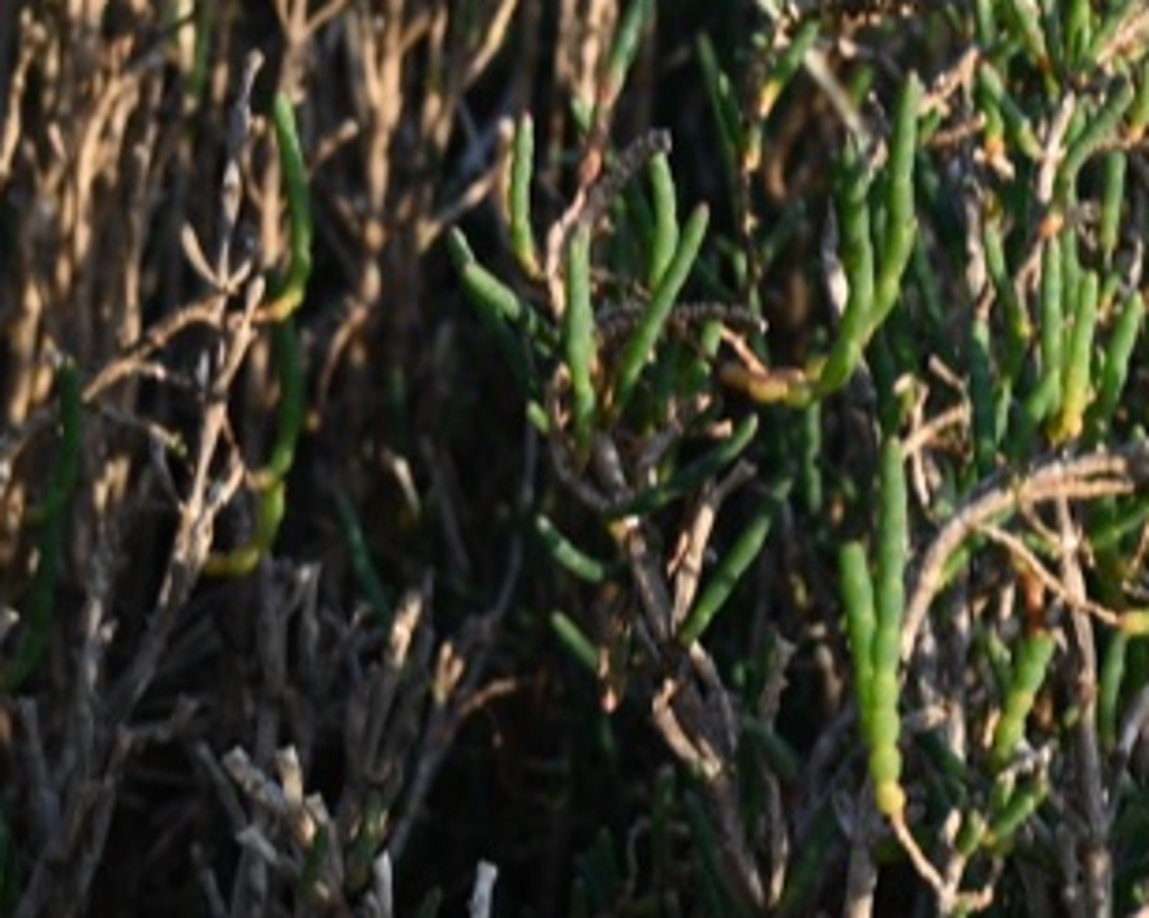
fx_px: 9312
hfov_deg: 6.9
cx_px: 1981
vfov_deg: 5.6
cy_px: -121
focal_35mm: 274
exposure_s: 1/80
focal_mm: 50
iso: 200
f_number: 8
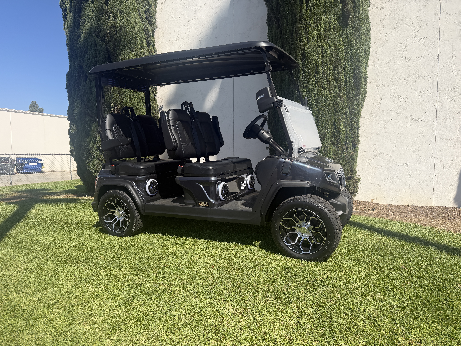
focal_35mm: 24
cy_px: 173
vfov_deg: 56.8
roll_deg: +1.4
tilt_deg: -5.7
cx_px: 230
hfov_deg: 71.6
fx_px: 320
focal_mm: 6.76
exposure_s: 1/4405
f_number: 1.78
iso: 80
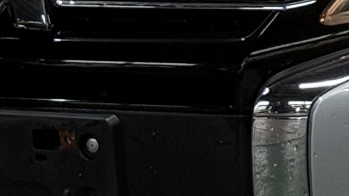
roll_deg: -0.3
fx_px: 3248
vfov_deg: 3.4
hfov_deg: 6.0
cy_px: -183
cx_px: 609
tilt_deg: -0.2
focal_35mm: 351
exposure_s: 1/60
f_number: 1.78
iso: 80
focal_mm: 6.76
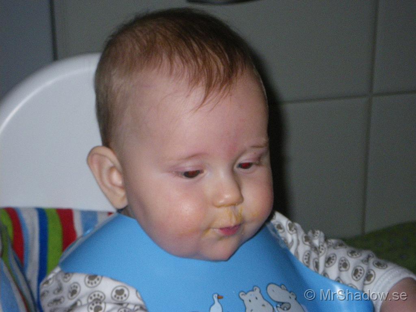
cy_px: 156
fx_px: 1130
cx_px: 208
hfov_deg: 20.9
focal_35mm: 94
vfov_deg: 15.7
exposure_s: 1/125
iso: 400
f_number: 5
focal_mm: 16.7
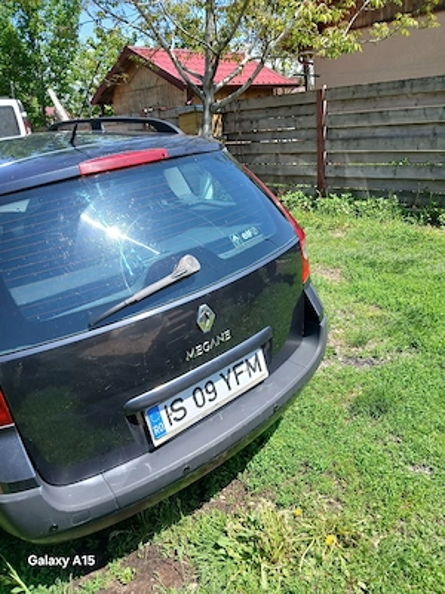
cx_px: 222
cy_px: 297
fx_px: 446
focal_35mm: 26
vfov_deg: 67.3
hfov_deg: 53.1
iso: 20
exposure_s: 1/250
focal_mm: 3.98
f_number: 1.8
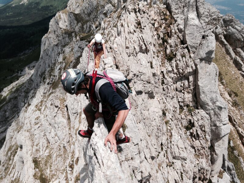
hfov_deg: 55.4
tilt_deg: -28.3
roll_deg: +0.8
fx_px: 233
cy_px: 92
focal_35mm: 33
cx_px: 122
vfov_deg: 42.9
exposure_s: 1/2358
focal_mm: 4.12
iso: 50
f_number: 2.4
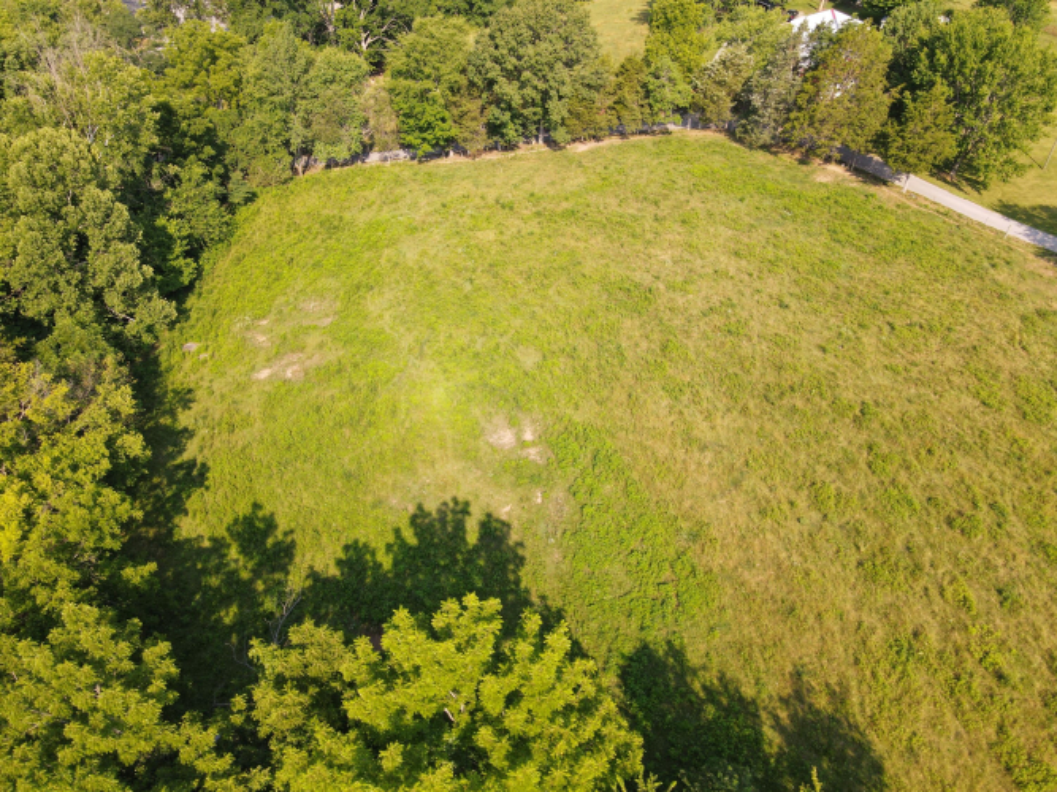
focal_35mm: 24
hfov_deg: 71.6
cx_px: 528
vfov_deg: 56.8
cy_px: 396
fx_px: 733
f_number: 2.8
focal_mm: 4.5
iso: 100
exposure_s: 1/20
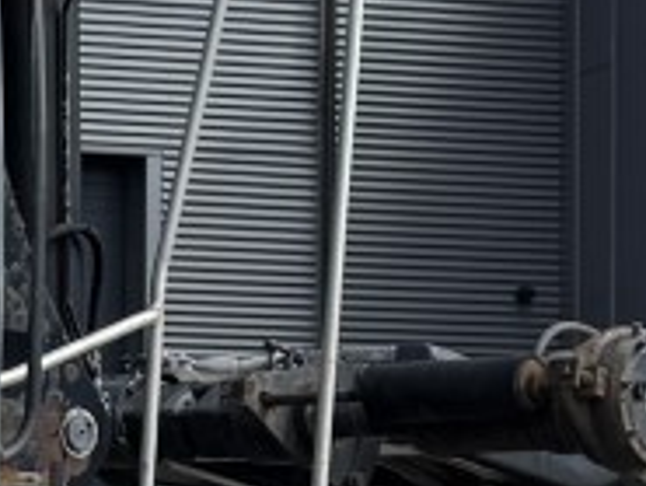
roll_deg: -1.0
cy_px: 496
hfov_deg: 10.4
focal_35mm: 187
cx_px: -168
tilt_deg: +2.8
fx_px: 3492
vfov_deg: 7.9
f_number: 1.78
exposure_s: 1/3953
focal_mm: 6.76
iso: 80
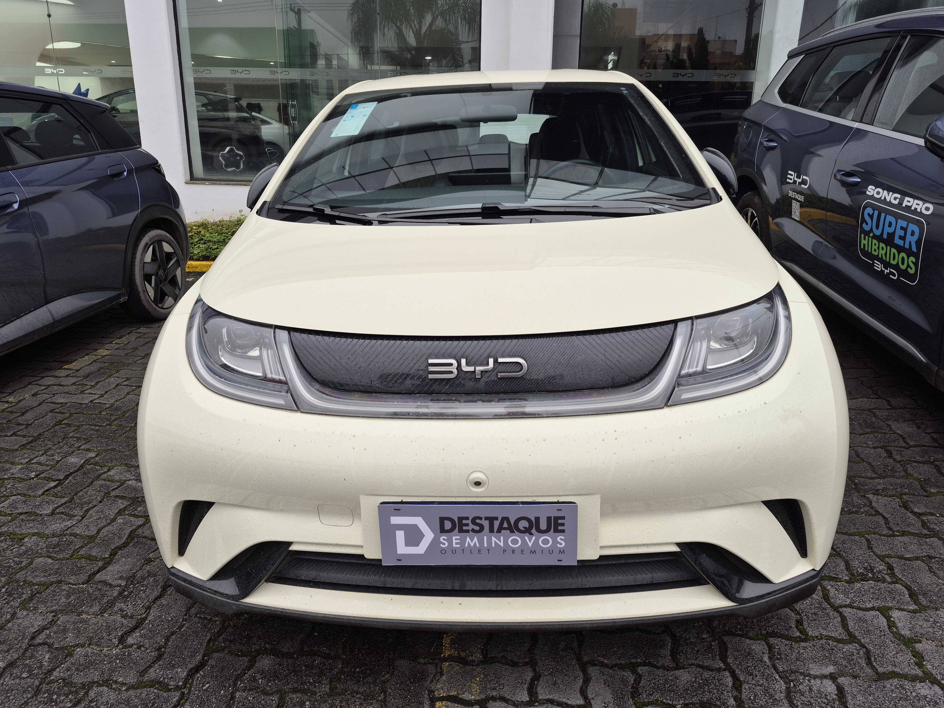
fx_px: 627
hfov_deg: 73.9
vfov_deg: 58.9
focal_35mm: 23
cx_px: 472
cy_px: 354
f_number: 1.8
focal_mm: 5.4
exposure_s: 1/277
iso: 25
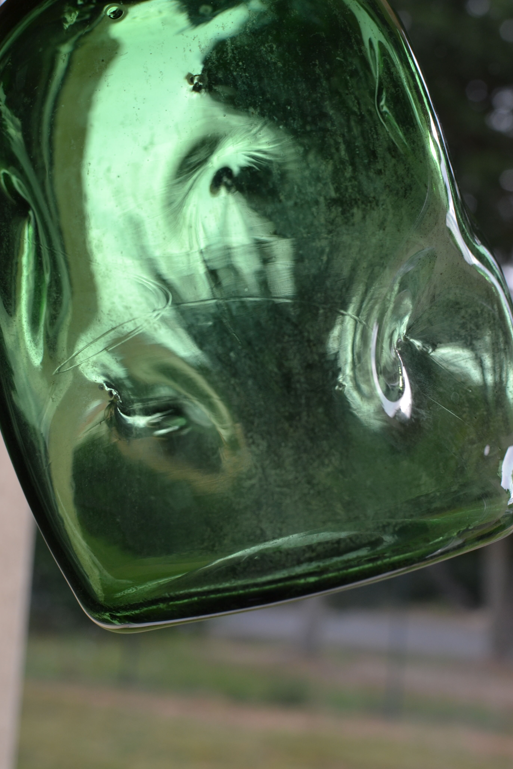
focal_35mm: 59
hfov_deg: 23.2
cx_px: 254
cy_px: 371
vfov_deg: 34.2
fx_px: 1252
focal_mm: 35
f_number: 5.6
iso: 220
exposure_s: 1/125
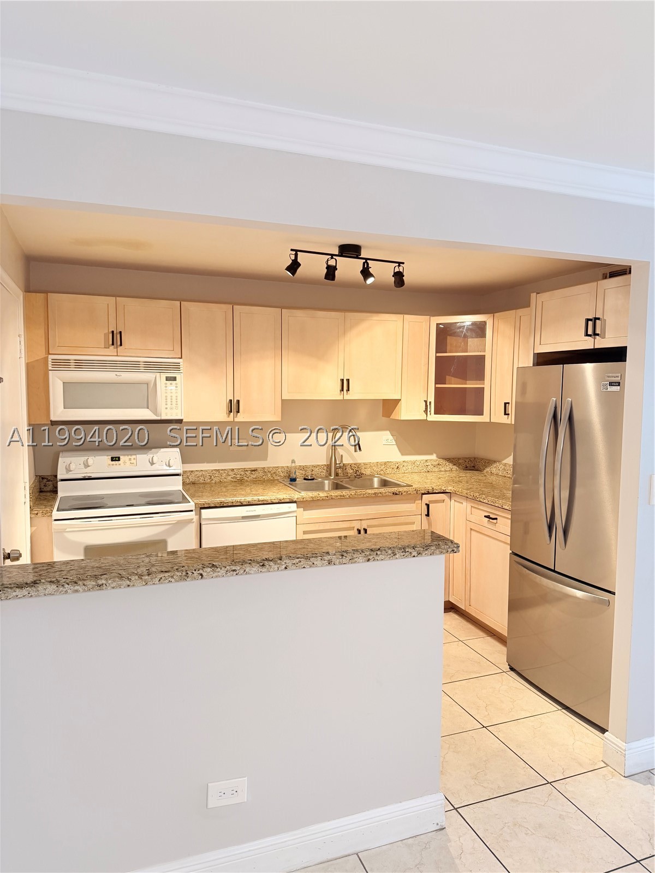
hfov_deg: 56.8
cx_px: 328
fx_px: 606
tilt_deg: -4.8
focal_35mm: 24
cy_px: 436
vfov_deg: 71.6
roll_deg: -0.5
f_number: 1.78
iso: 160
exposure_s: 1/60
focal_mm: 6.76
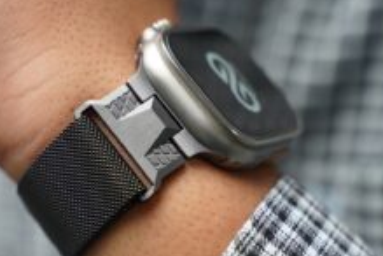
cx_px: 143
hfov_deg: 15.0
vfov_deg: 10.0
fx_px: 1457
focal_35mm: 137
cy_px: 166
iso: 1600
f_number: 4
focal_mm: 75
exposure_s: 1/90
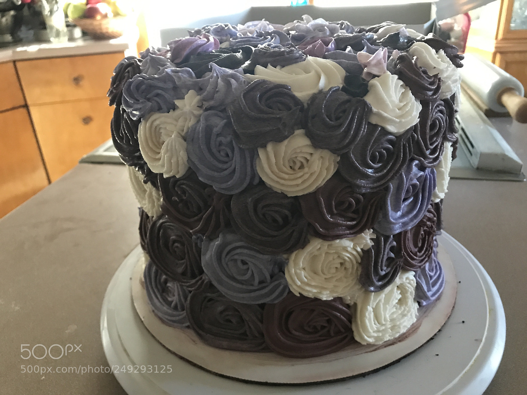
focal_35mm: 28
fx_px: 426
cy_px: 198
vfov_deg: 49.7
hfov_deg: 63.4
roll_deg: +1.7
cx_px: 264
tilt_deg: -26.4
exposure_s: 1/13
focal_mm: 3.99
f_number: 1.8
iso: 100
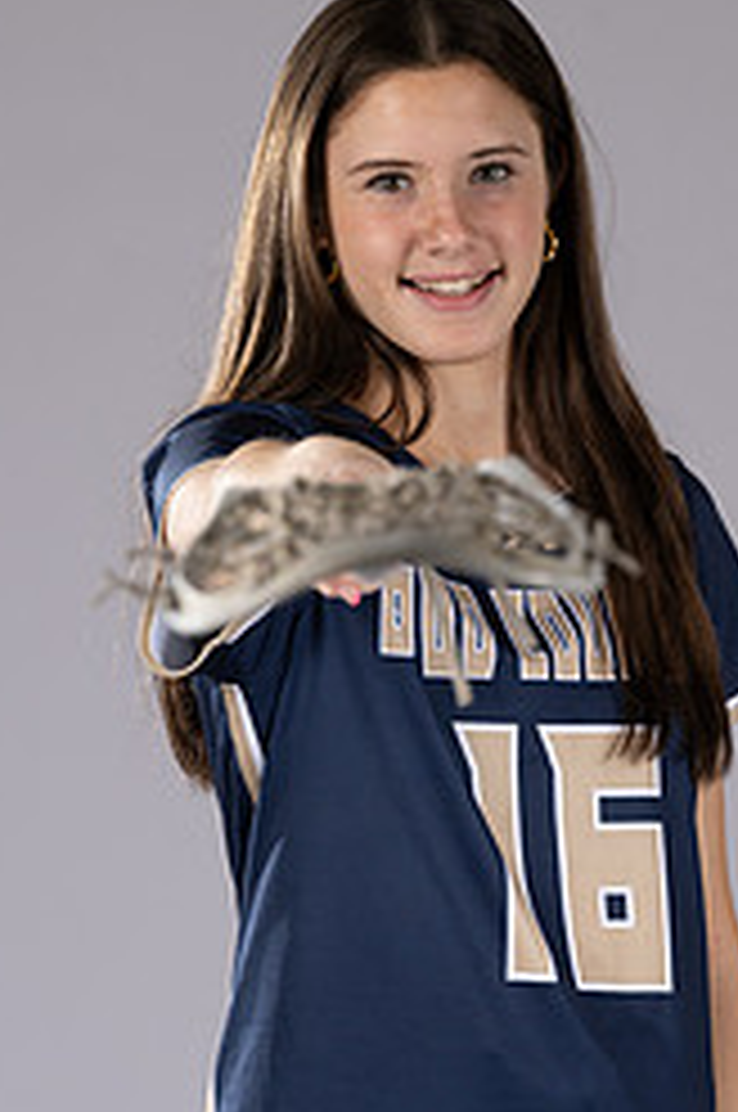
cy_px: 734
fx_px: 9281
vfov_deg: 6.9
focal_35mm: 301
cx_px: 392
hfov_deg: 4.6
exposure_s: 1/200
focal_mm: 165
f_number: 7.1
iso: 250
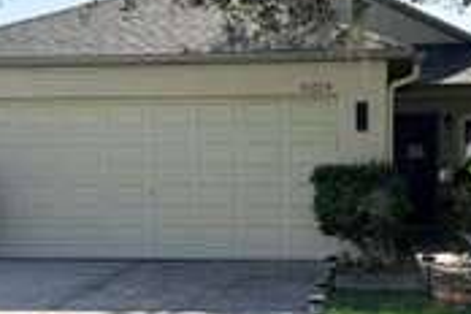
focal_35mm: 69
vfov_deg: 19.7
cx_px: 249
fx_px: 903
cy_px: 184
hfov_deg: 29.2
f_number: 1.78
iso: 100
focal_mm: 6.76
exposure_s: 1/3425
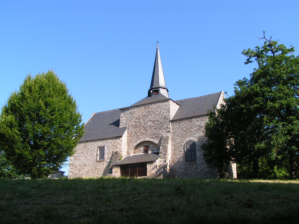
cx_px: 150
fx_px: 328
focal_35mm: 38
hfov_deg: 49.0
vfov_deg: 37.7
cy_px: 112
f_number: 5.6
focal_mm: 5.8
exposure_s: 1/200
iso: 50
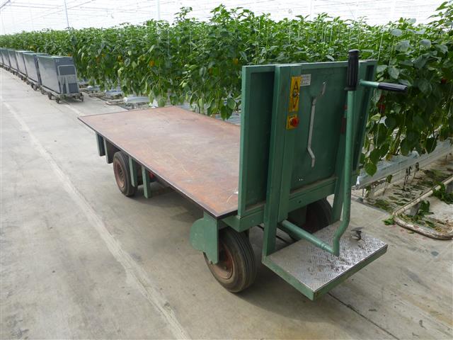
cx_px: 226
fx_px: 314
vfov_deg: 56.8
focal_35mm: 24
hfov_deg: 71.6
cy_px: 170
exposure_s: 1/160
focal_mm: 4.3
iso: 100
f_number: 4
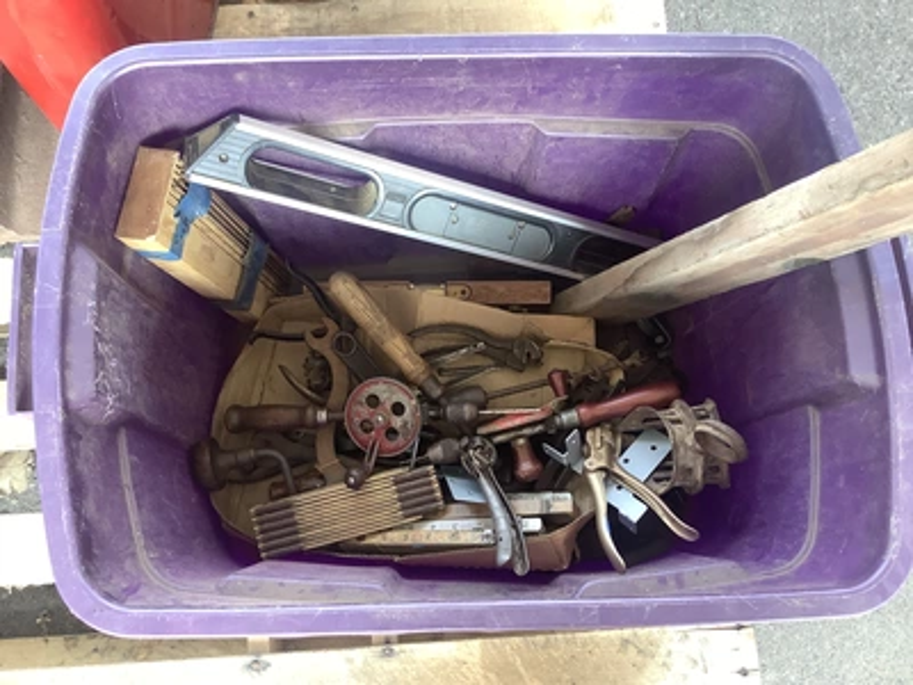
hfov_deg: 58.4
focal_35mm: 31
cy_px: 342
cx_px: 456
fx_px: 818
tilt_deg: -79.5
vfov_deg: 45.4
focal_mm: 3.3
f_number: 2.4
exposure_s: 1/60
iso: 80
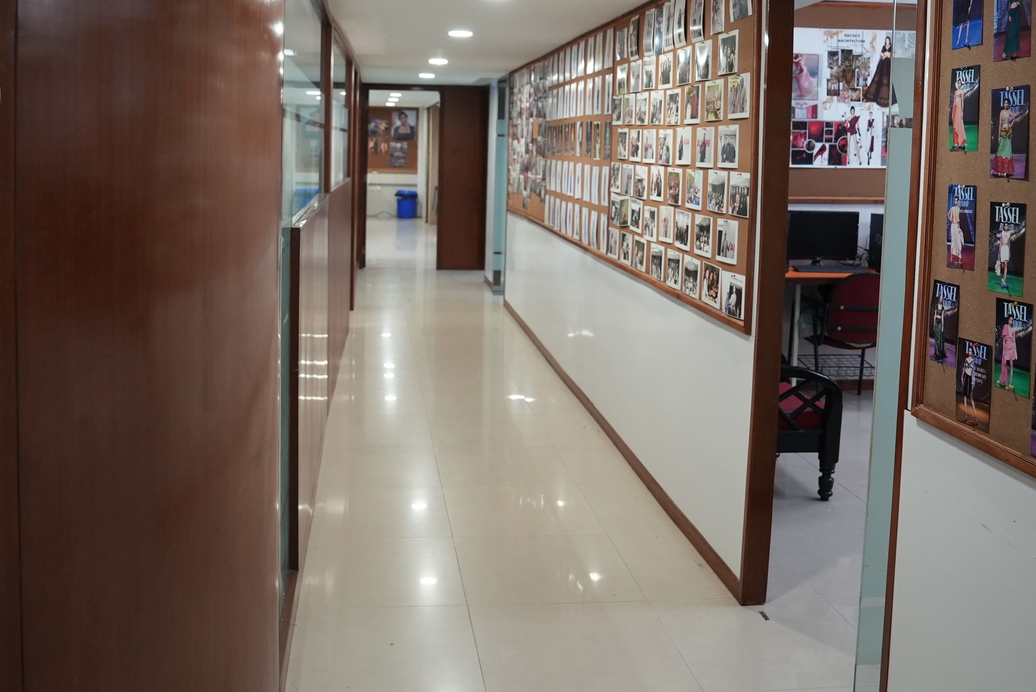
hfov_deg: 54.4
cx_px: 496
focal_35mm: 35
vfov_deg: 37.3
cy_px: 210
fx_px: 1008
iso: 2000
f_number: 4
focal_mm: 24
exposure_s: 1/125
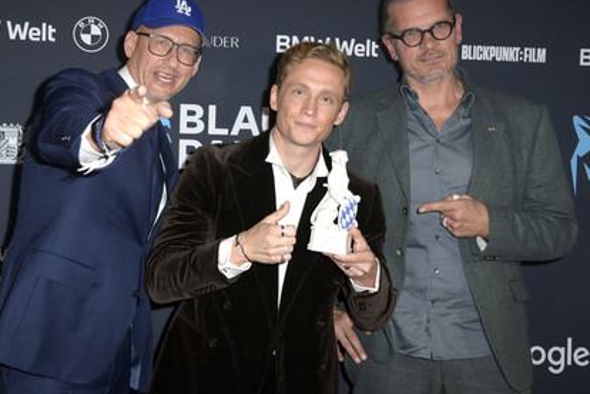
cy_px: 184
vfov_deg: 27.5
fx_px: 803
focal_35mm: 49
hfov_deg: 40.3
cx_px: 273
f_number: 5.6
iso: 1600
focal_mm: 45
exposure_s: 1/250
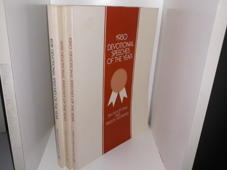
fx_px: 203
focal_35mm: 31
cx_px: 105
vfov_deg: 45.4
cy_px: 84
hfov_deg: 58.3
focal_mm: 3.7
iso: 50
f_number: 1.7
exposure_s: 1/120
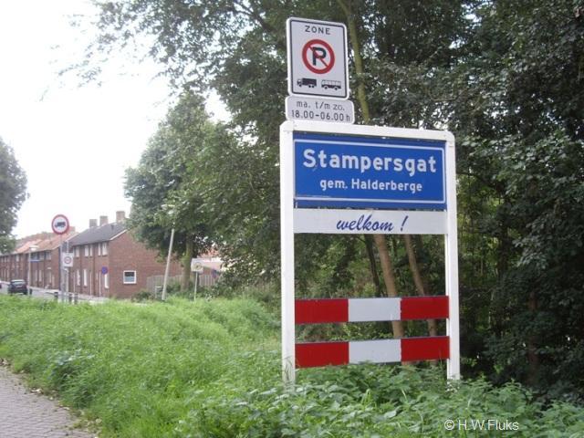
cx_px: 292
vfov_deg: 37.7
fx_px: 641
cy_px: 219
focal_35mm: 38
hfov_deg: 49.0
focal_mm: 7.9
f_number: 2.8
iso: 100
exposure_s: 1/50
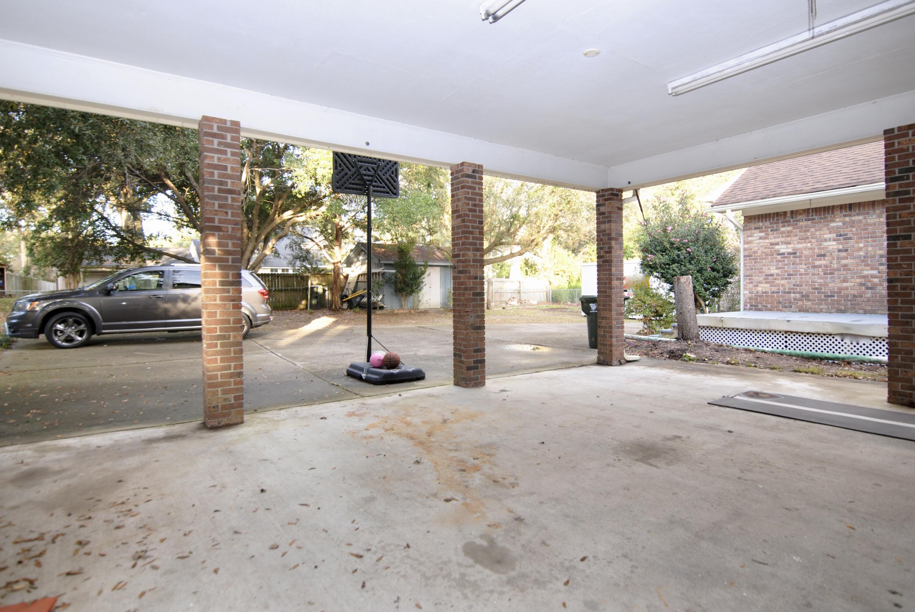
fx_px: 439
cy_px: 306
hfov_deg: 92.4
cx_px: 458
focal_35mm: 17
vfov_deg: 69.8
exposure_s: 1/50
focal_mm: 11.5
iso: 200
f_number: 4
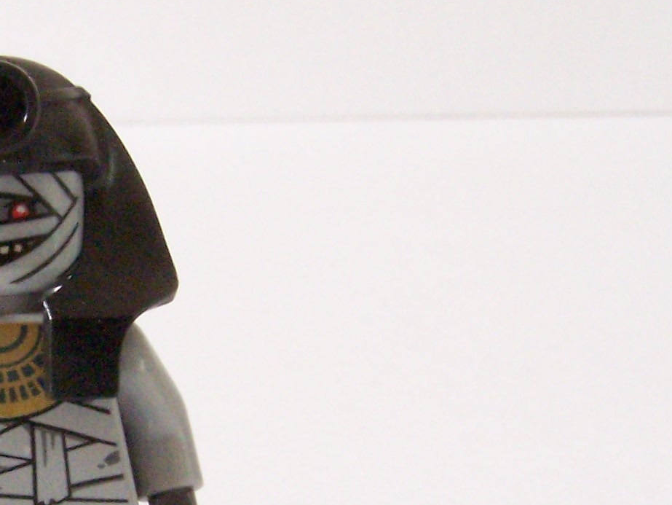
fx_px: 2059
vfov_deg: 13.9
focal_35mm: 106
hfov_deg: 18.1
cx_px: 17
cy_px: 380
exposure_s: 1/15
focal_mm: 6.3
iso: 400
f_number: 8
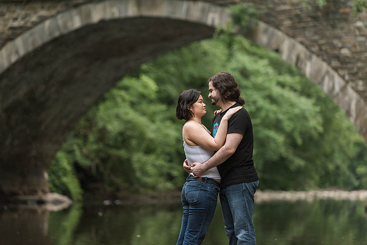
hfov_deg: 13.9
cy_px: 117
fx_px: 1500
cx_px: 183
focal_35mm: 147
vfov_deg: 9.3
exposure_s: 1/640
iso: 1600
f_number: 2.8
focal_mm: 140
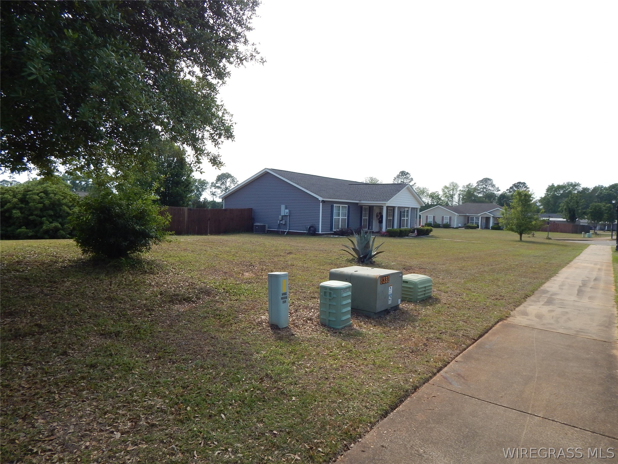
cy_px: 232
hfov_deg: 76.4
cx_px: 309
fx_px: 393
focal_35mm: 22
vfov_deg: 61.1
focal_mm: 4
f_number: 3
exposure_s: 1/1250
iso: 125
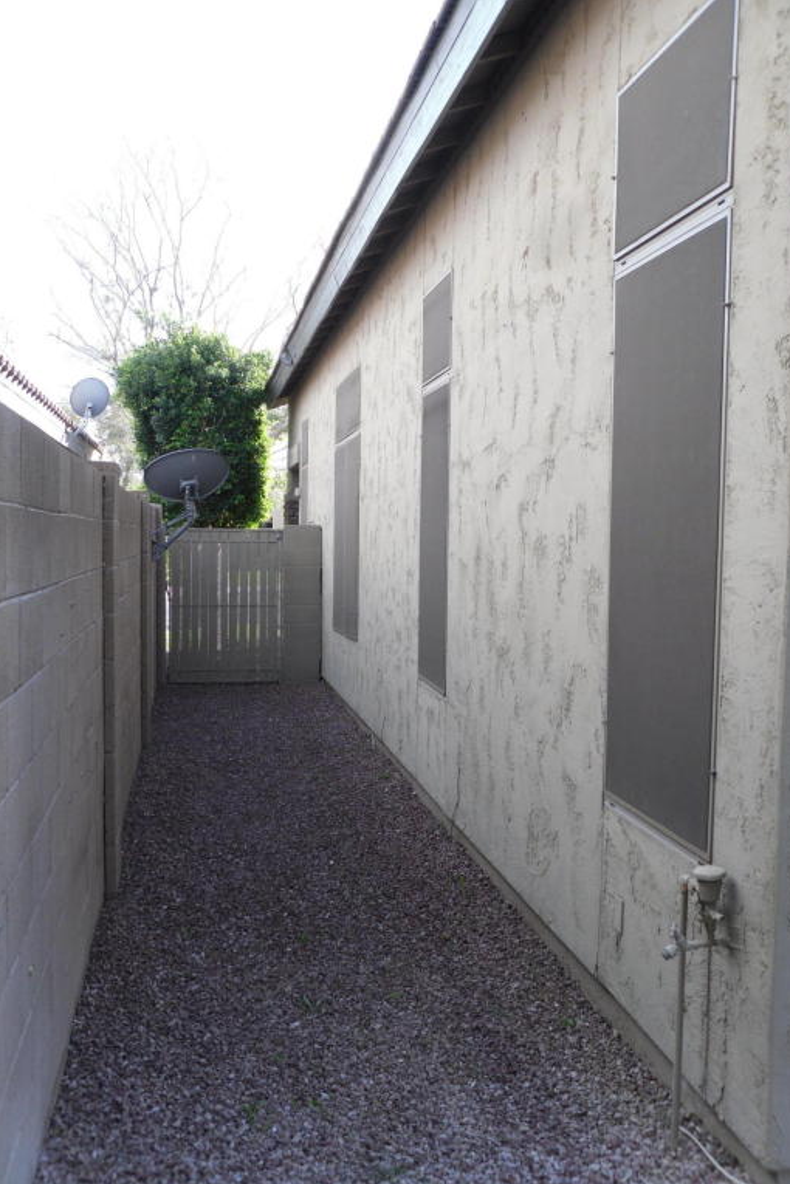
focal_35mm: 47
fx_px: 1547
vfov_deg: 41.9
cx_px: 390
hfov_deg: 28.6
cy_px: 593
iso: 100
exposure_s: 1/86
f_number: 3.5
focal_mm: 6.3
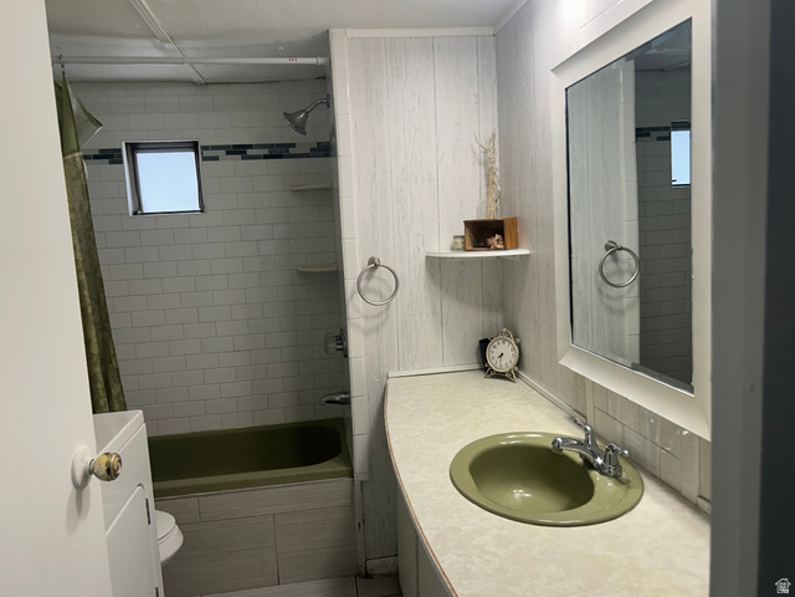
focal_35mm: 26
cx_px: 398
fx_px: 597
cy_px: 298
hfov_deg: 67.3
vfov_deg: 53.1
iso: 80
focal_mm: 5.7
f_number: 1.5
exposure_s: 1/120
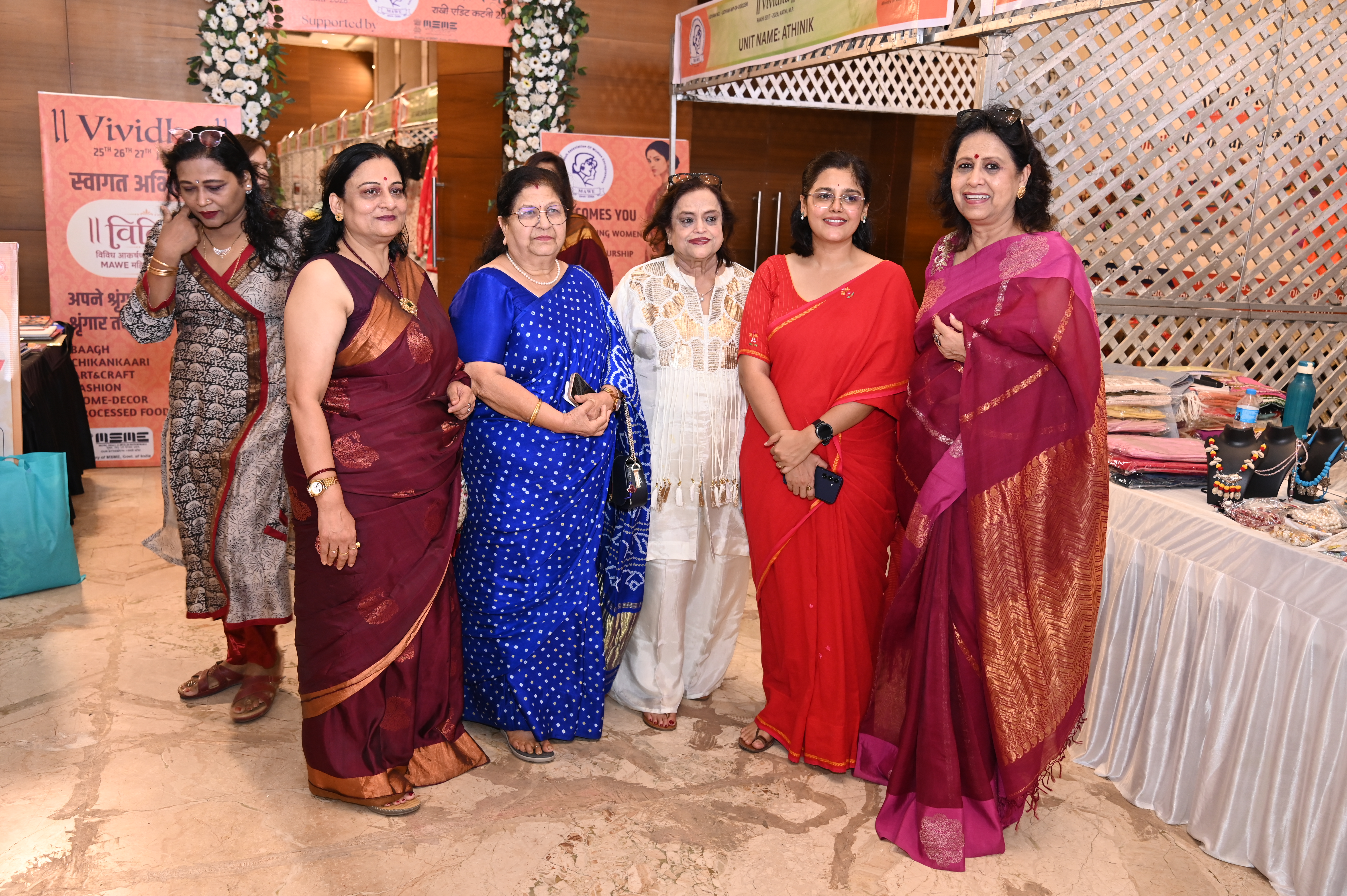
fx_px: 1122
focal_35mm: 30
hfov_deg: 62.0
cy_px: 448
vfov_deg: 43.6
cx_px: 674
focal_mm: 30
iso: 1000
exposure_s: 1/125
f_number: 4.5
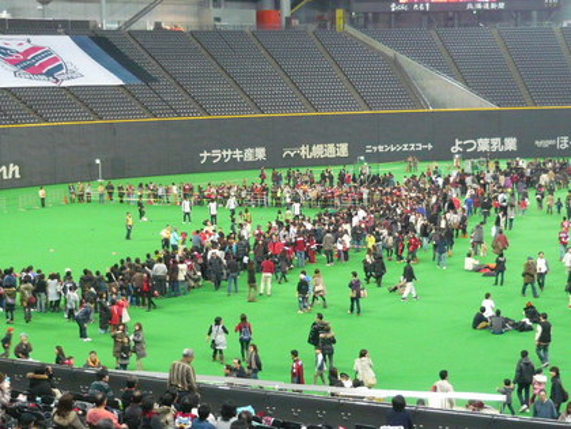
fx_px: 1155
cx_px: 286
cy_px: 214
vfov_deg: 21.0
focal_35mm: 70
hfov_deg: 27.8
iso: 400
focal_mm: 7.2
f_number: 3
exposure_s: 1/30
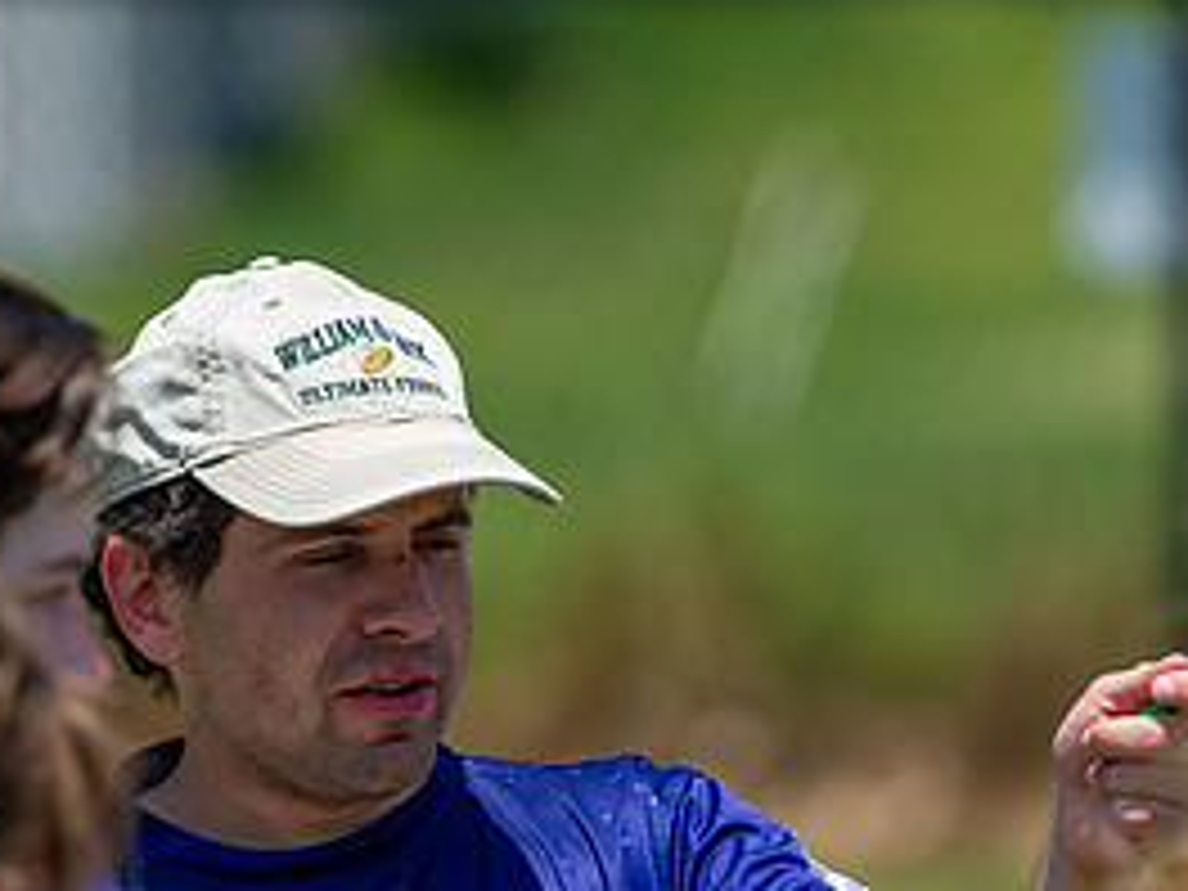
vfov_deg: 2.1
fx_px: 24573
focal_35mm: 716
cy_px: 654
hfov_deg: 2.8
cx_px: 296
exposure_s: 1/3200
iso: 320
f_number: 4
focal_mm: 280
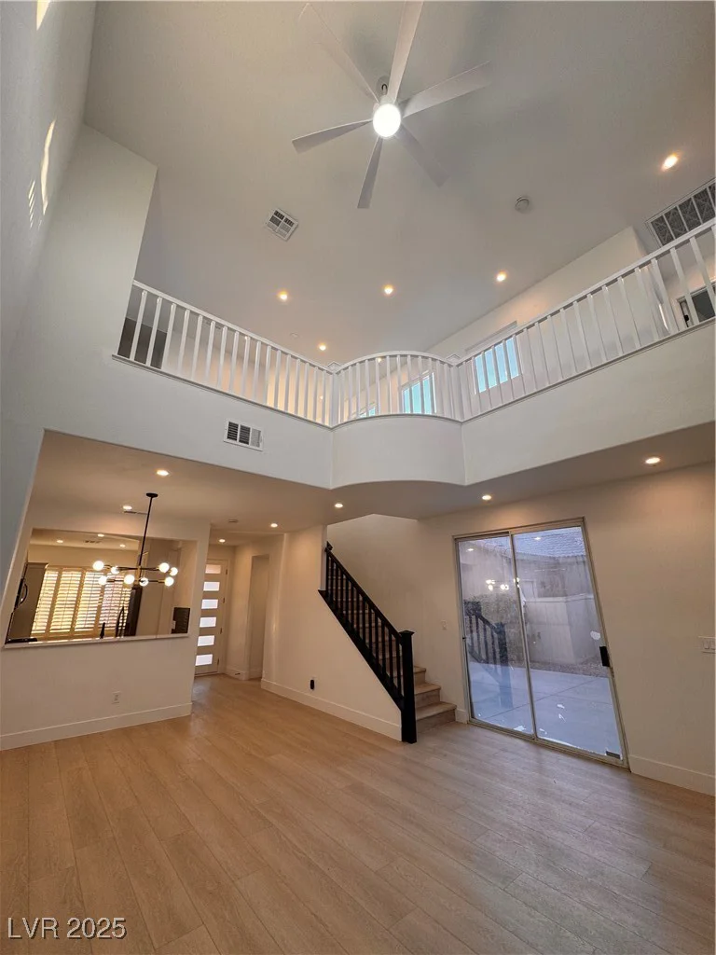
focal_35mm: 14
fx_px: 386
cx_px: 358
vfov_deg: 102.1
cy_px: 478
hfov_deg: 85.7
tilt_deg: +16.7
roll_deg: -0.7
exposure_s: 1/120
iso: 80
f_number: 2.2
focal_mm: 2.22
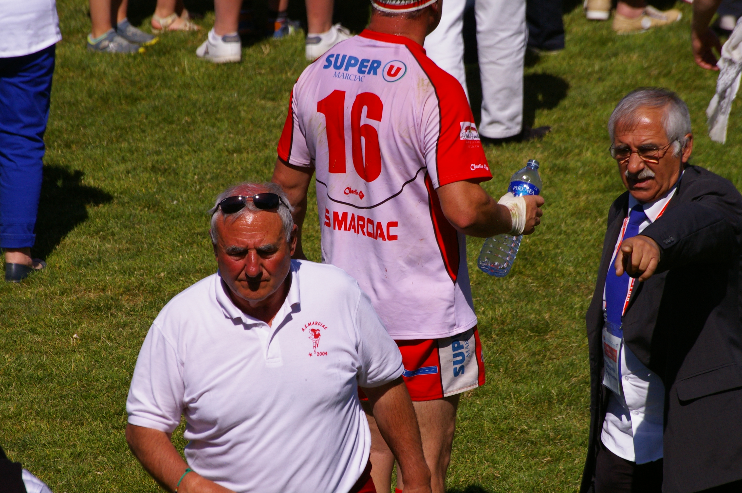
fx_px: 9267
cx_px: 371
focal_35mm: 450
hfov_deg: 4.6
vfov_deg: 3.0
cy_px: 246
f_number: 11
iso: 400
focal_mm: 300
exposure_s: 1/1000
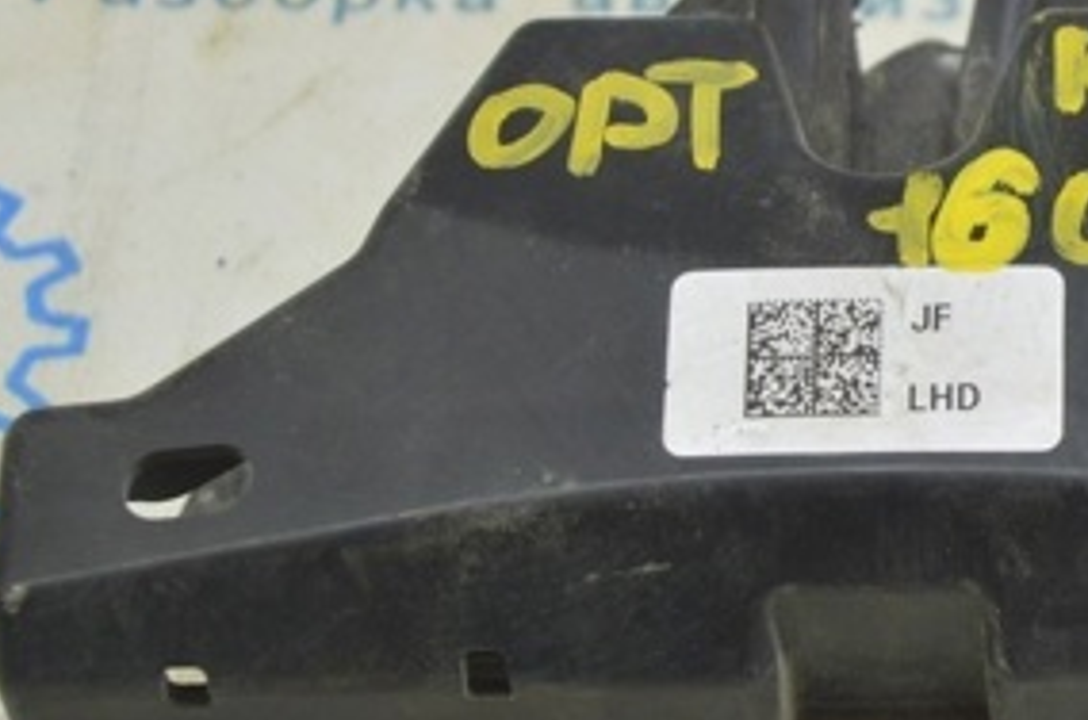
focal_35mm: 186
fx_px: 5613
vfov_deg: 7.3
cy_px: 228
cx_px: 1011
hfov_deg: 11.0
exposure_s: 1/20
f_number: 5.6
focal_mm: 55
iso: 400
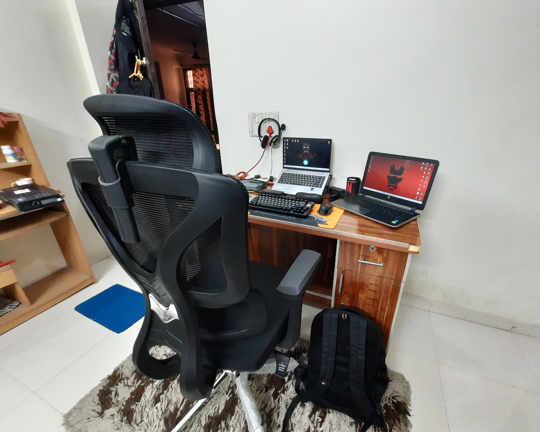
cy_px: 220
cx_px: 289
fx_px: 224
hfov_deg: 100.5
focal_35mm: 14
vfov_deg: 88.0
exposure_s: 1/50
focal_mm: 1.74
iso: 250
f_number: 2.2
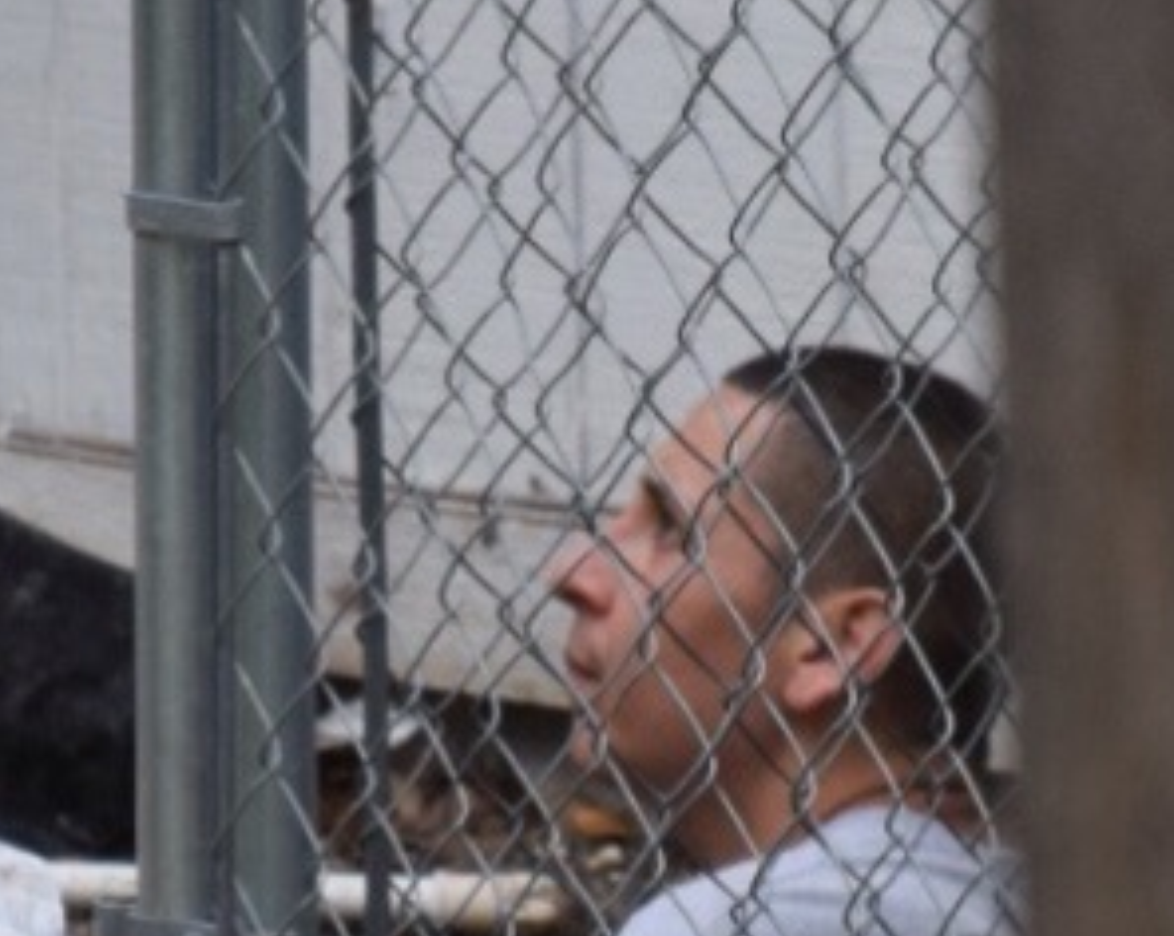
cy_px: 805
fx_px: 37476
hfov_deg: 1.8
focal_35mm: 1080
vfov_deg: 1.4
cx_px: 563
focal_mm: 140
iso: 1100
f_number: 5.6
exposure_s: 1/500
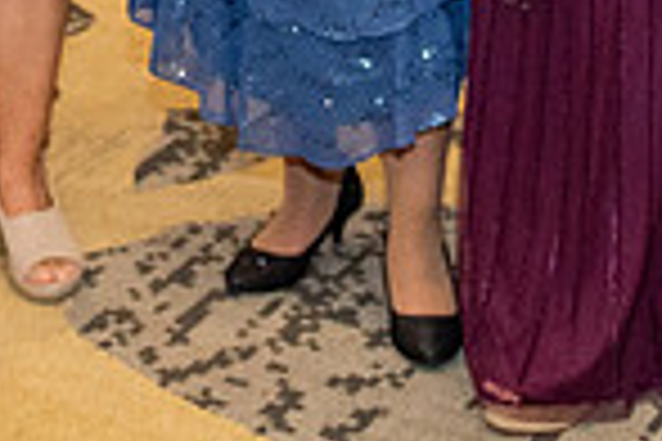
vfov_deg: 9.8
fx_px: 2372
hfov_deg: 15.6
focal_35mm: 129
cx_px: -21
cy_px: -488
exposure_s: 1/250
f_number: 2.8
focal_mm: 24
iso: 1600
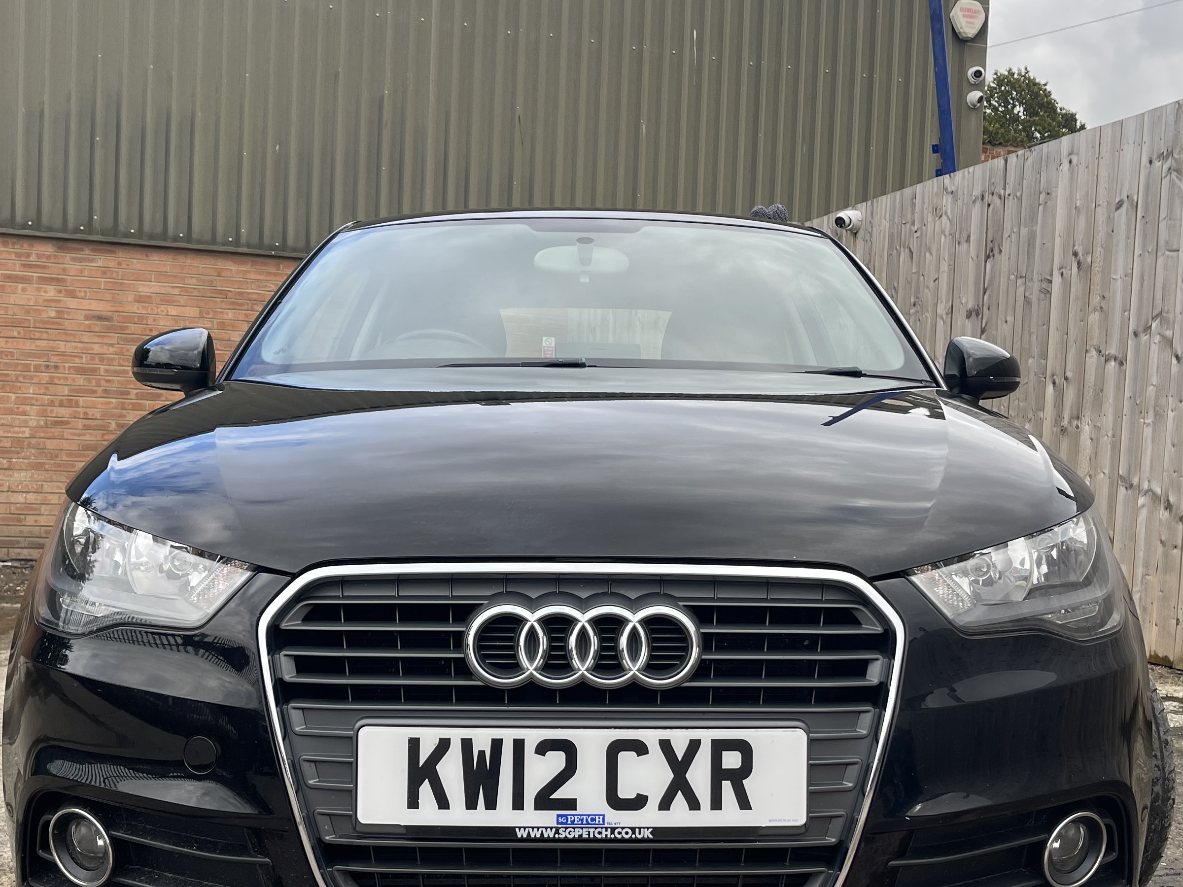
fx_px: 1435
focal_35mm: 42
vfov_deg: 34.3
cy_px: 522
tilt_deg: -2.6
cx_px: 619
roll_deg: -0.9
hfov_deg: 44.8
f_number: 1.6
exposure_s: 1/505
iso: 32
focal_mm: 5.1
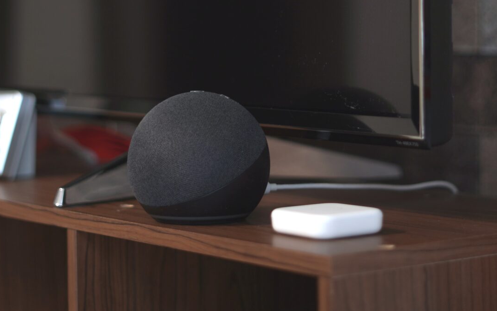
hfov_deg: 28.8
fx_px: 962
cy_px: 89
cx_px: 166
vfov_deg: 18.3
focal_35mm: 71
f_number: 1.8
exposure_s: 1/60
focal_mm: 50
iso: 125
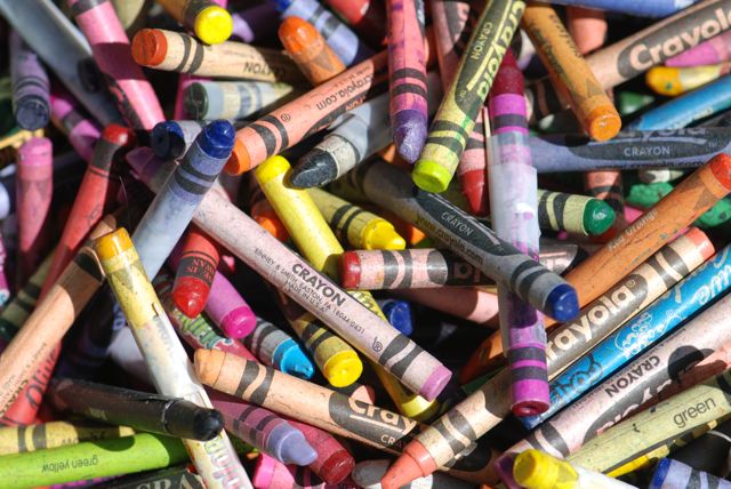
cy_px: 244
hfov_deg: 13.0
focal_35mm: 158
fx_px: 3201
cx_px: 366
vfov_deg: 8.7
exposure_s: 1/500
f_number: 5.6
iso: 110
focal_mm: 105
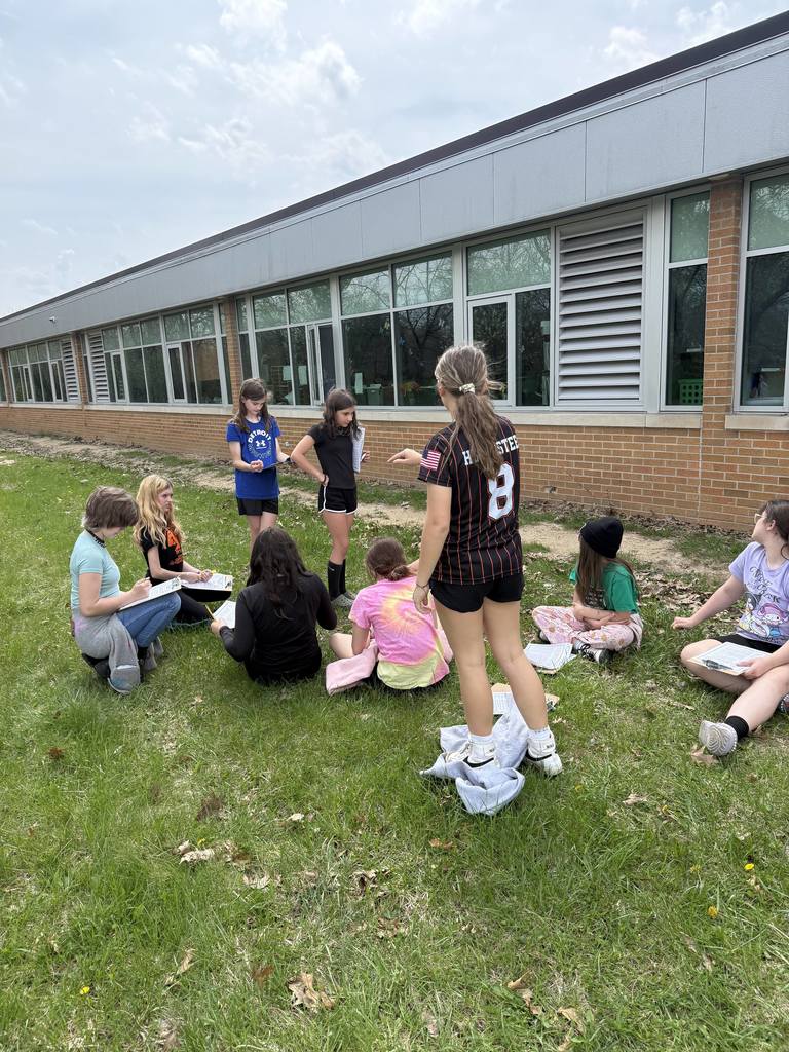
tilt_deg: -10.9
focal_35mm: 24
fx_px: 729
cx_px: 394
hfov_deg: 56.8
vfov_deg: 71.6
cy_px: 526
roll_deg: +2.6
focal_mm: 6.76
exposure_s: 1/3145
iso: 100
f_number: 1.78
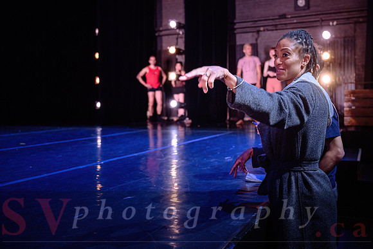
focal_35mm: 36
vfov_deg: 36.4
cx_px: 223
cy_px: 100
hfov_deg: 52.2
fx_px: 378
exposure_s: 1/125
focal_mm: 30.5
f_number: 2.8
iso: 1000
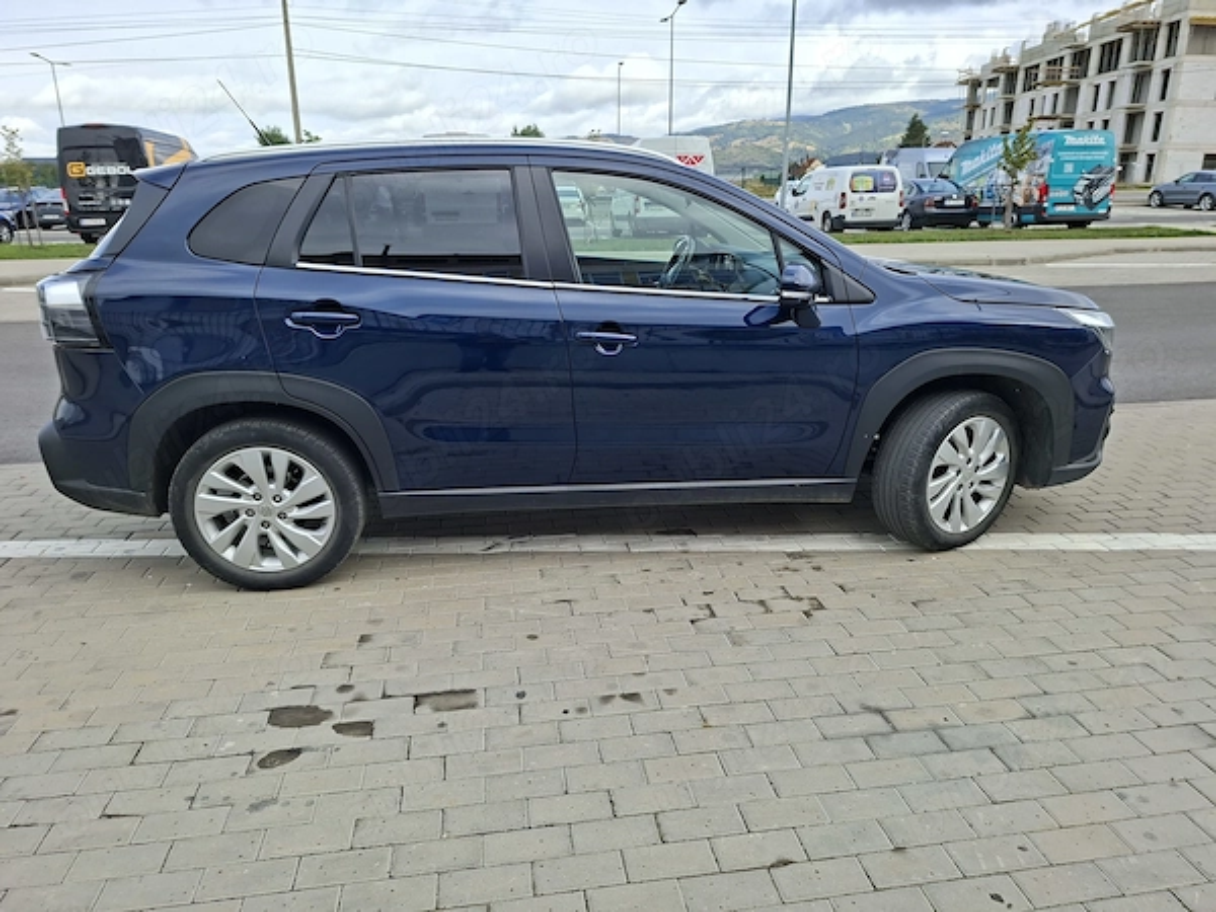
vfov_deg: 58.9
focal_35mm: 23
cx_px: 608
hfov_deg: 73.9
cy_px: 456
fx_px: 808
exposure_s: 1/1003
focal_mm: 5.54
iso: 50
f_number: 1.8
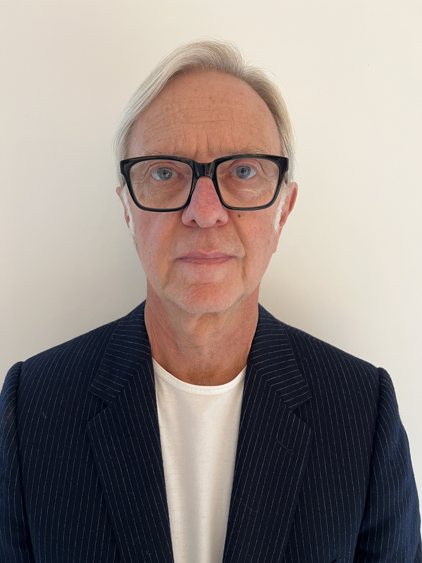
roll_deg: +0.0
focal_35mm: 26
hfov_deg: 53.1
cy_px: 282
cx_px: 211
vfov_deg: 67.3
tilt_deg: -5.3
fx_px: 423
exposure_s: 1/50
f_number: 1.5
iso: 250
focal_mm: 5.7
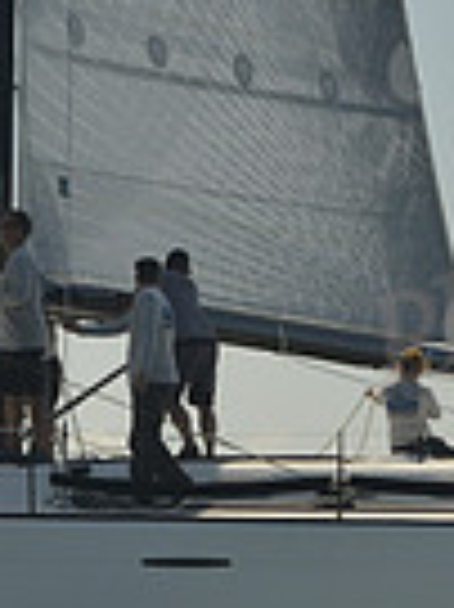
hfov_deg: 5.1
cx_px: 144
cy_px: 97
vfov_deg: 6.8
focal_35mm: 290
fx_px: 5079
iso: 280
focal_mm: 70
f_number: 9
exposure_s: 1/1000
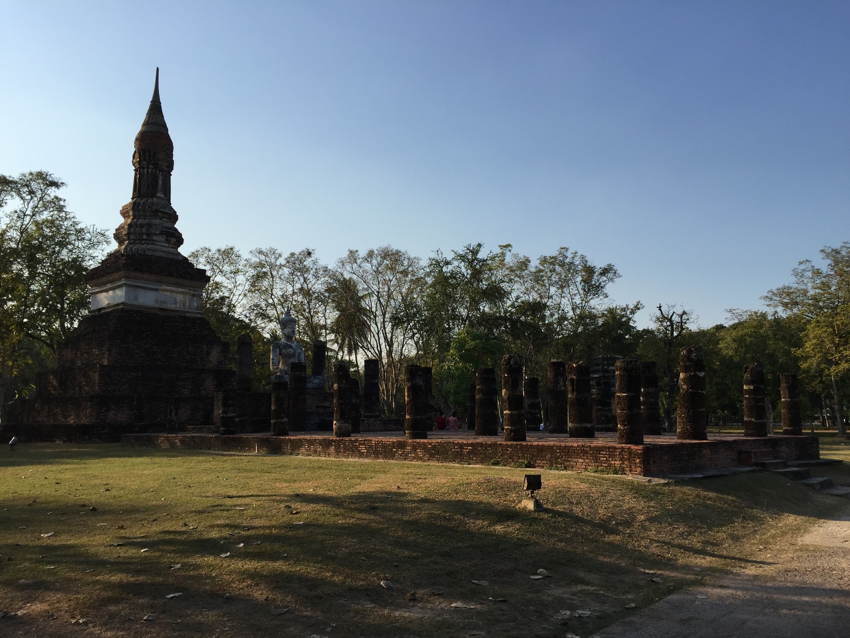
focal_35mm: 29
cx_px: 425
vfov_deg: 48.2
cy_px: 319
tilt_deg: +8.3
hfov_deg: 61.7
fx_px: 712
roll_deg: -0.6
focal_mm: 4.15
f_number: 2.2
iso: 32
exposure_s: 1/1721
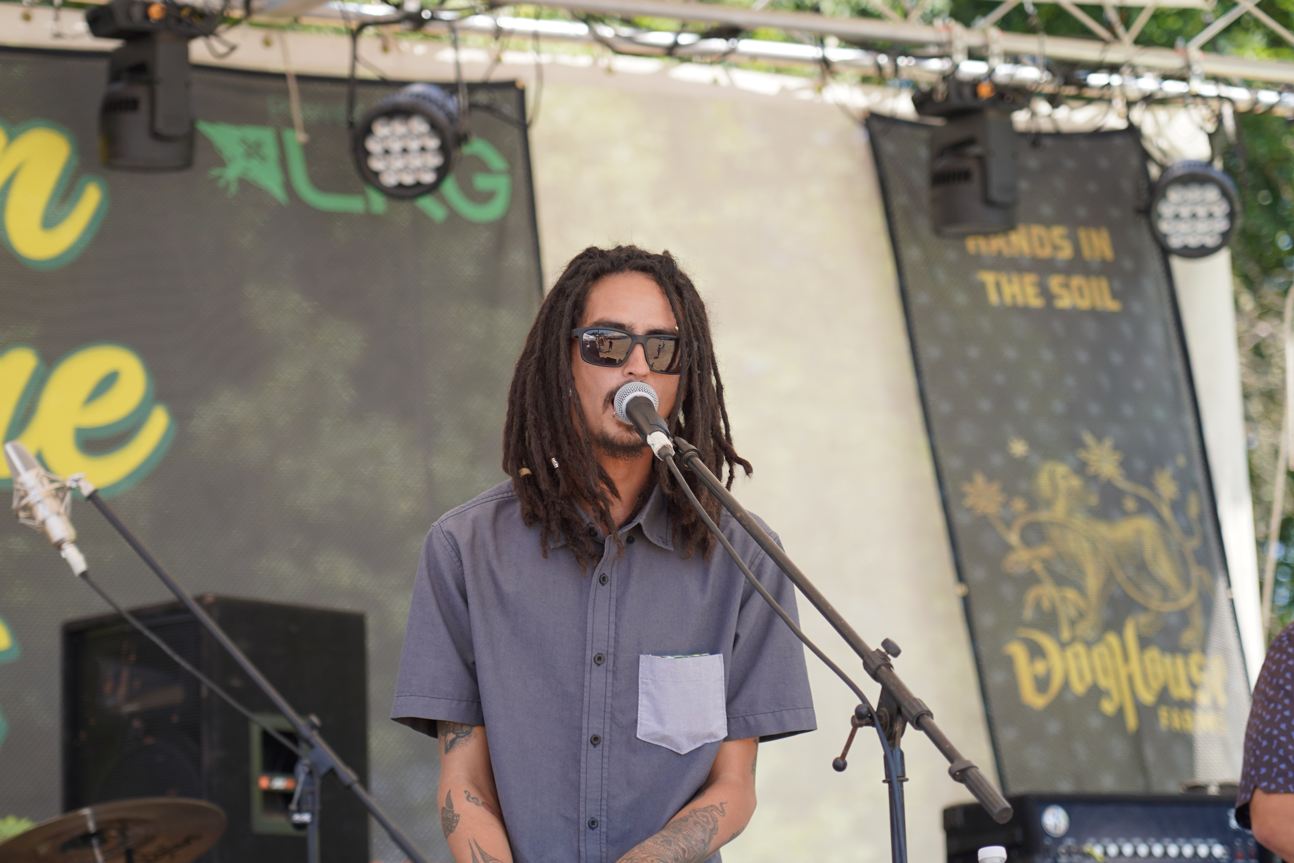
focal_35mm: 129
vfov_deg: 10.6
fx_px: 4636
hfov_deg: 15.9
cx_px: 570
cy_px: 439
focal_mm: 105
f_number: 4
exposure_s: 1/200
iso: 100
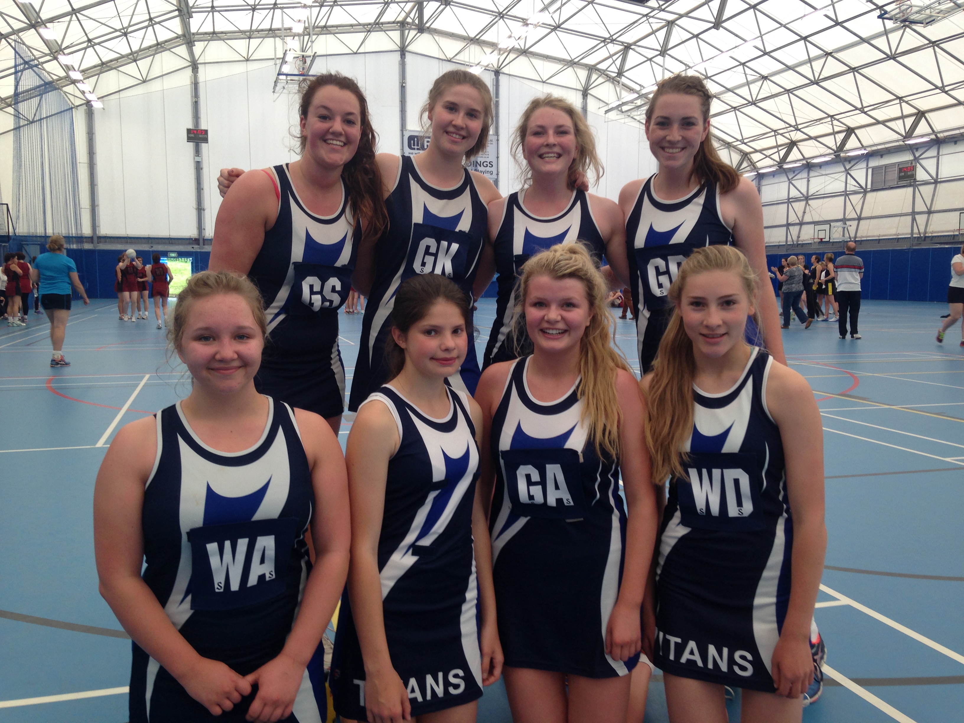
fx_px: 919
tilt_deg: -7.2
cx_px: 482
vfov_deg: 42.9
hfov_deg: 55.4
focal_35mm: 33
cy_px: 362
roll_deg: -0.8
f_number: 2.4
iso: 50
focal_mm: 4.12
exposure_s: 1/60
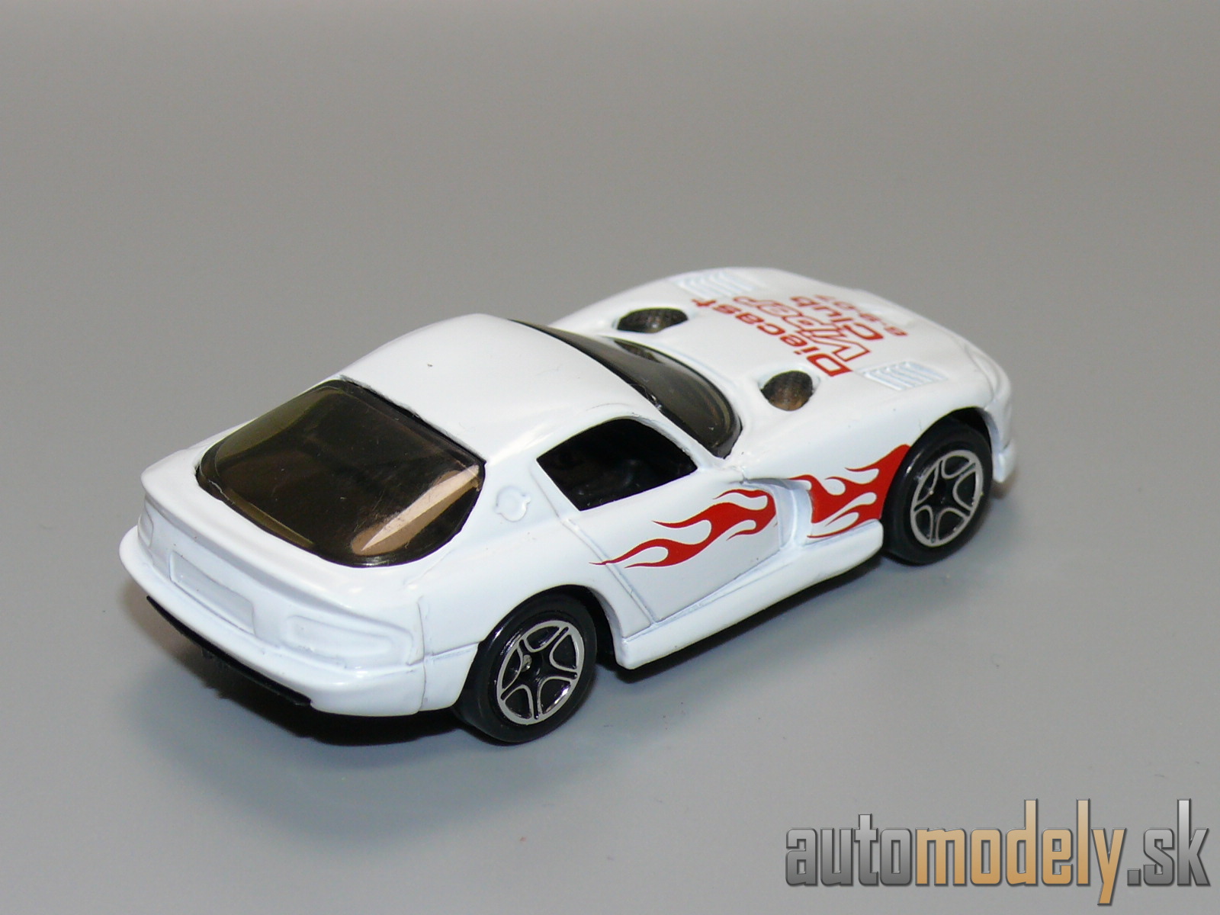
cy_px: 458
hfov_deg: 19.3
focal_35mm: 102
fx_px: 3595
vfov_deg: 14.5
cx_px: 610
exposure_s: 1/30
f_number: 4
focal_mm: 13.3
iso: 100
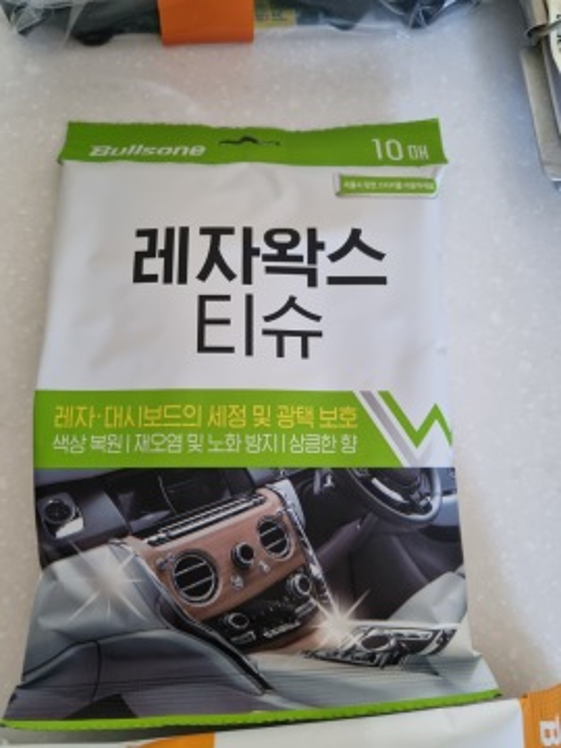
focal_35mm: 26
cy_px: 374
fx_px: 562
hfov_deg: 53.1
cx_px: 280
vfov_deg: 67.3
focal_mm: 5.4
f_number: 1.8
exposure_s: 1/40
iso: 500
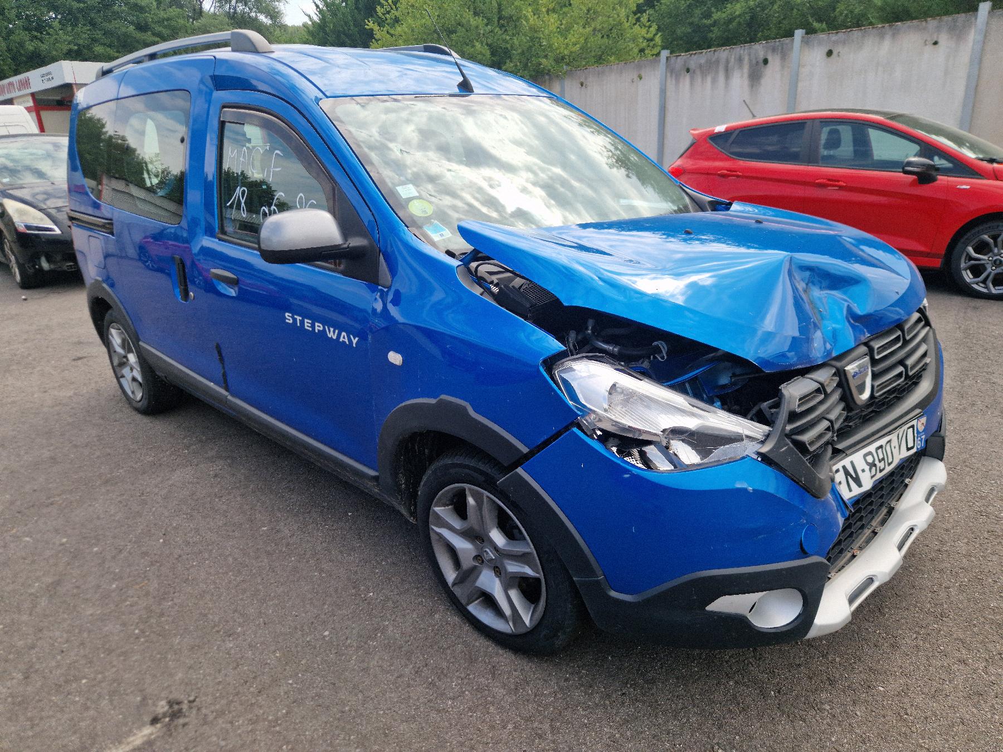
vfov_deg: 58.9
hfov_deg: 73.9
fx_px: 666
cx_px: 502
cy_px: 376
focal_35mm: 23
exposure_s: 1/714
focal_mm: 5.4
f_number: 1.8
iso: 50
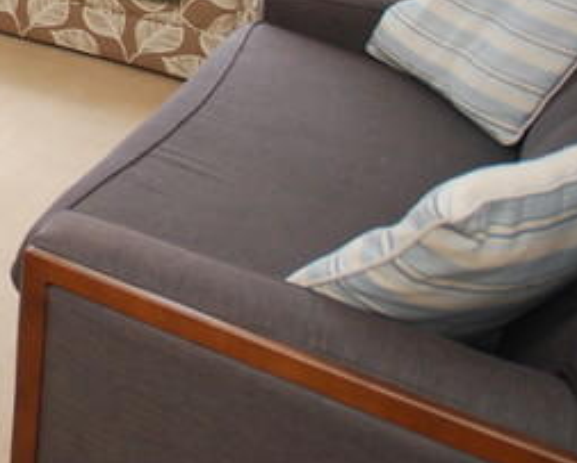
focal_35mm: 57
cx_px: -422
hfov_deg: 22.3
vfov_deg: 22.1
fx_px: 975
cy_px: -229
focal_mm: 10
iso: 200
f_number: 4
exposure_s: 1/60
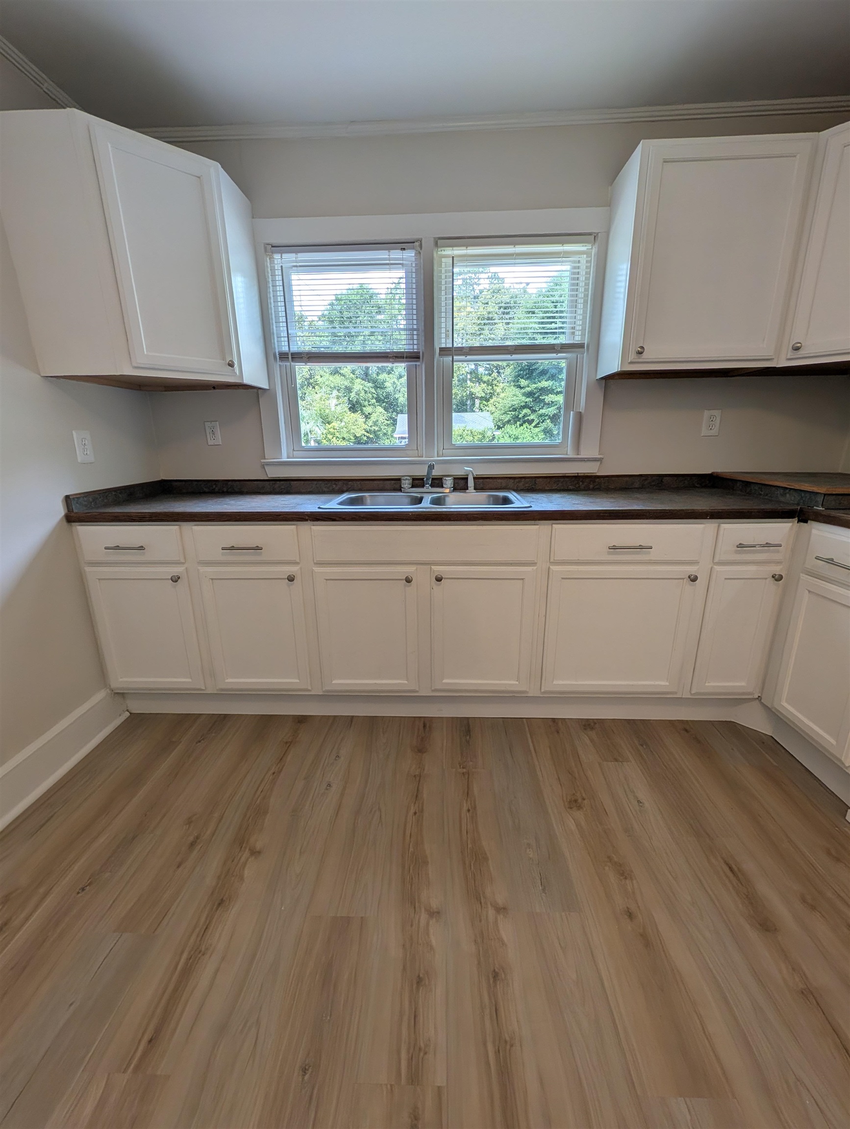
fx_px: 392
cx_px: 425
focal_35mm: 12
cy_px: 564
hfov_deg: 94.6
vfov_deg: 110.5
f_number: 1.7
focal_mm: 2.02
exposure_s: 1/393
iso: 55
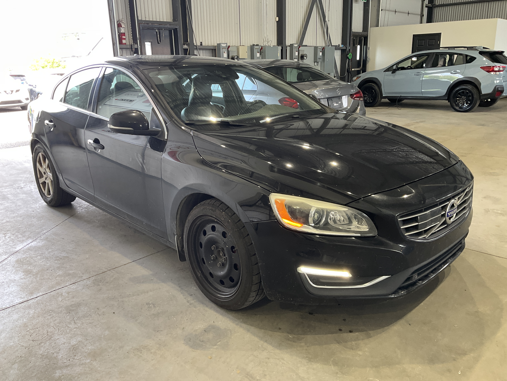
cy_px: 190
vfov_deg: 48.2
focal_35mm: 29
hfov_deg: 61.7
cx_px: 254
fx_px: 425
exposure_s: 1/60
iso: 50
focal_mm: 3
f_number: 1.8
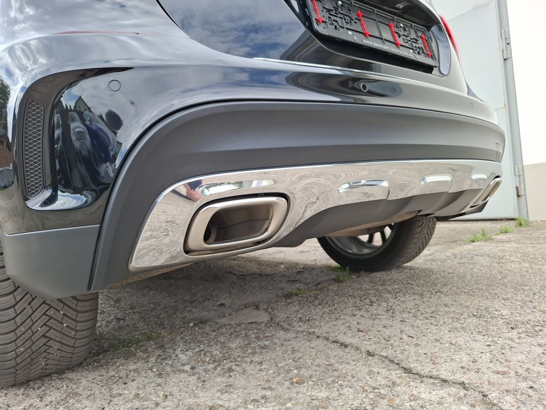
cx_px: 273
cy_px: 205
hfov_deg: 73.9
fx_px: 363
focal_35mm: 23
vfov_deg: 58.9
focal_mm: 5.54
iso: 50
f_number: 1.8
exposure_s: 1/582
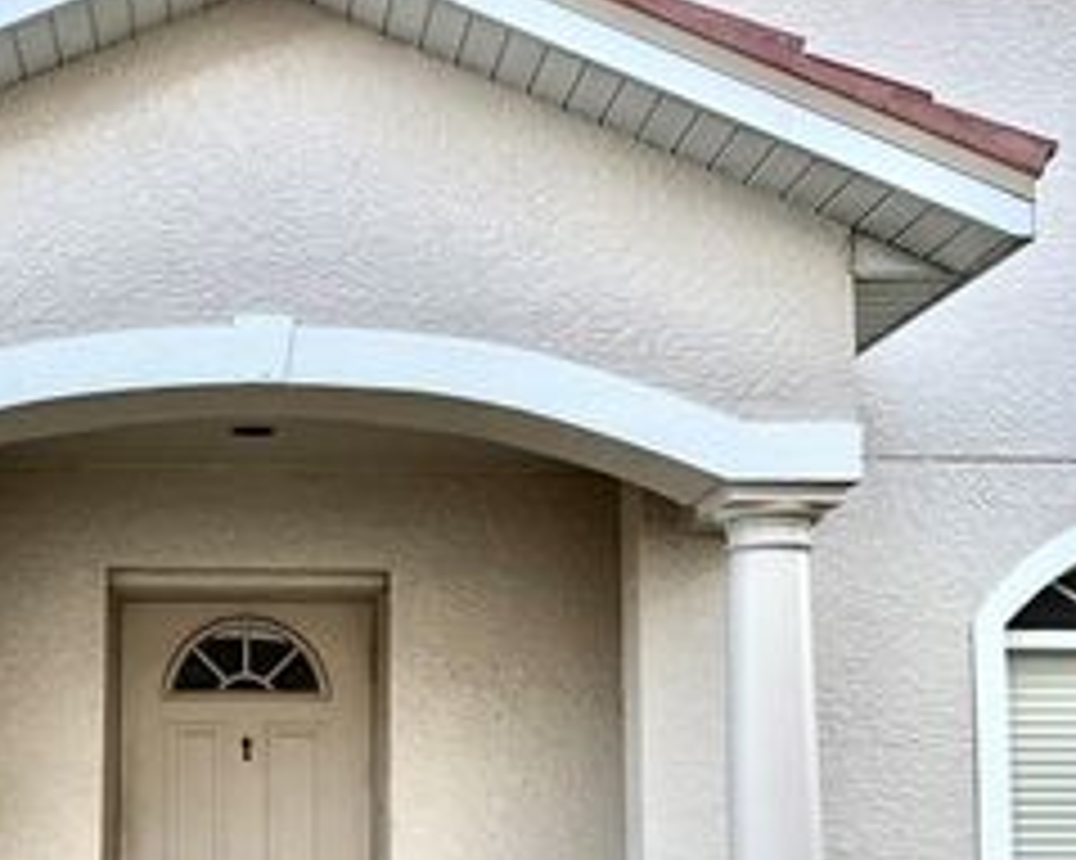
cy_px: 669
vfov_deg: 30.2
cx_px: 243
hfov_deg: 37.0
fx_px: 1560
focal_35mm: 49
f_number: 1.78
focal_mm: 6.76
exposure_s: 1/868
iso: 100
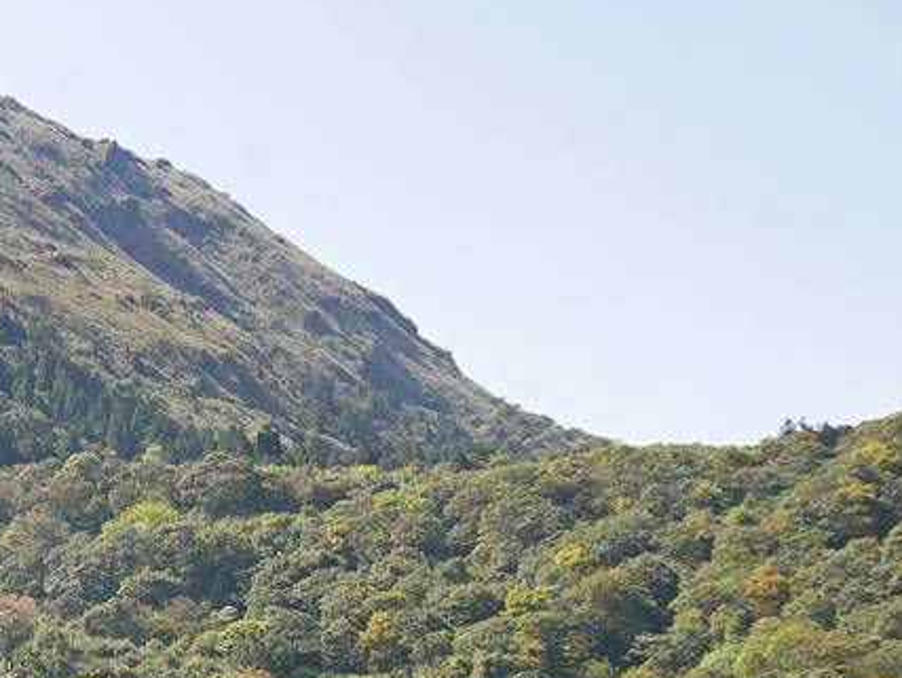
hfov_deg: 21.3
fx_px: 2321
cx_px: 8
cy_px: 582
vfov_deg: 16.4
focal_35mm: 89
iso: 200
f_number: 5
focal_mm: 19
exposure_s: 1/500
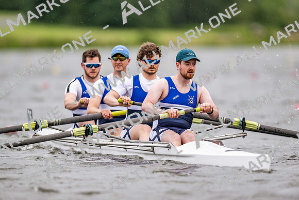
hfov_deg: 3.4
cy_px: 100
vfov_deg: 2.3
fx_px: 4984
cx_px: 150
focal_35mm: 600
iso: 900
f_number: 4
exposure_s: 1/2500
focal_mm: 600
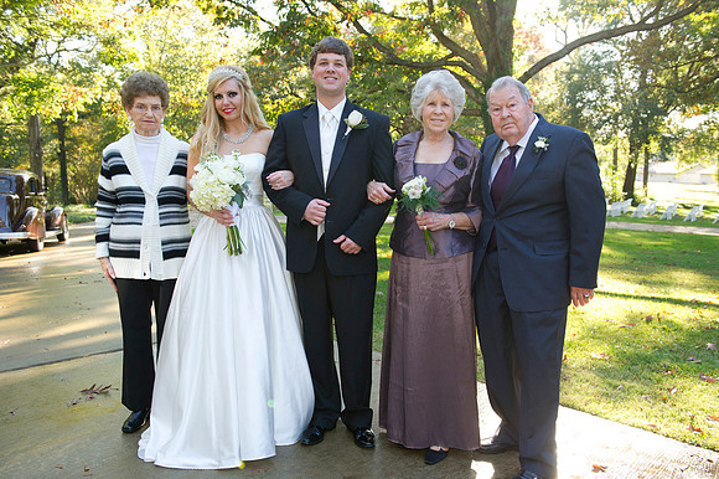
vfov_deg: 41.1
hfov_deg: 58.7
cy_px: 240
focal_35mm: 32
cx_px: 360
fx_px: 639
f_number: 5.6
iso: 500
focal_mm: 32
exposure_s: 1/200
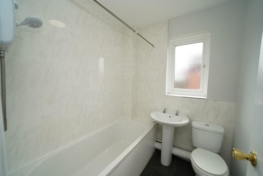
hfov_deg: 108.3
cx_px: 132
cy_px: 88
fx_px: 95
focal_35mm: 13
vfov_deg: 85.4
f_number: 4
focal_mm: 13
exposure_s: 1/160
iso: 160
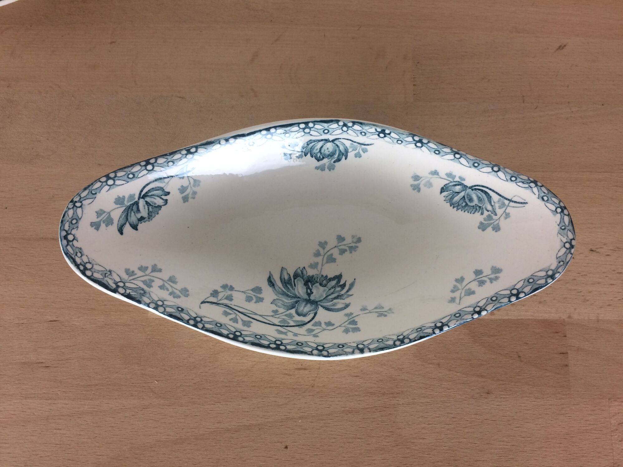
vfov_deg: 48.2
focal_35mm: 29
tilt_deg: -78.5
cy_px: 234
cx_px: 312
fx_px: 522
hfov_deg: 61.7
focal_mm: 4.15
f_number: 2.2
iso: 32
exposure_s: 1/33
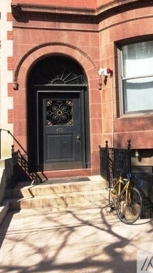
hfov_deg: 30.5
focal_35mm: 38
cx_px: 120
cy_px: 112
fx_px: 274
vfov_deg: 52.5
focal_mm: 4.15
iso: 32
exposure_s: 1/1364
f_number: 2.2
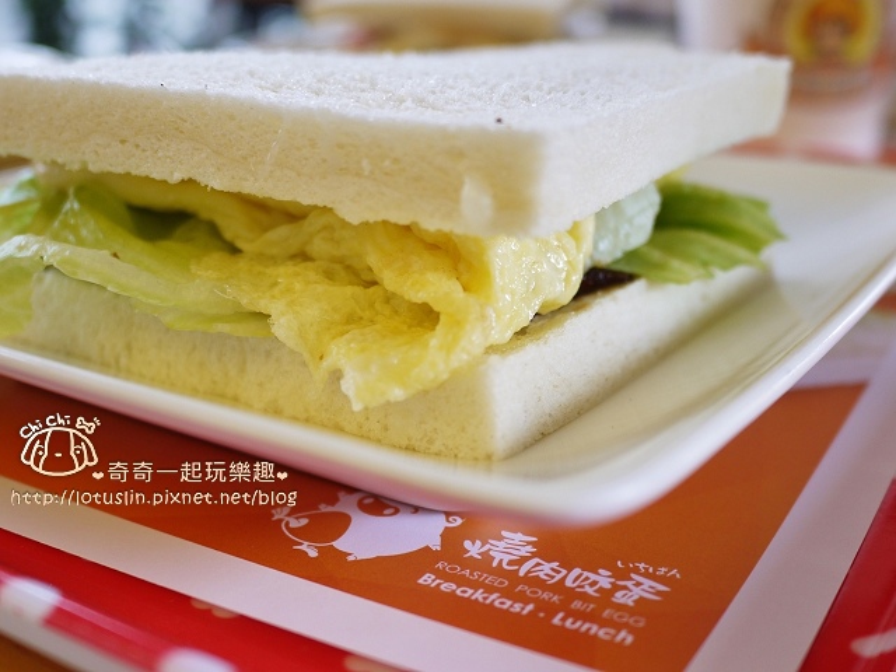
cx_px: 448
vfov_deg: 49.7
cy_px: 336
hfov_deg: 63.4
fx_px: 725
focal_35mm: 28
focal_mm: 14
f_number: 2.5
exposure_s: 1/125
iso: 100
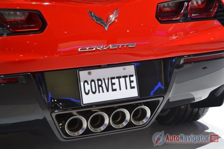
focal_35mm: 66
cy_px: 74
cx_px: 112
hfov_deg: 30.5
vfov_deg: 20.6
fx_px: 411
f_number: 5.3
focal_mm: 44
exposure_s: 1/60
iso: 560
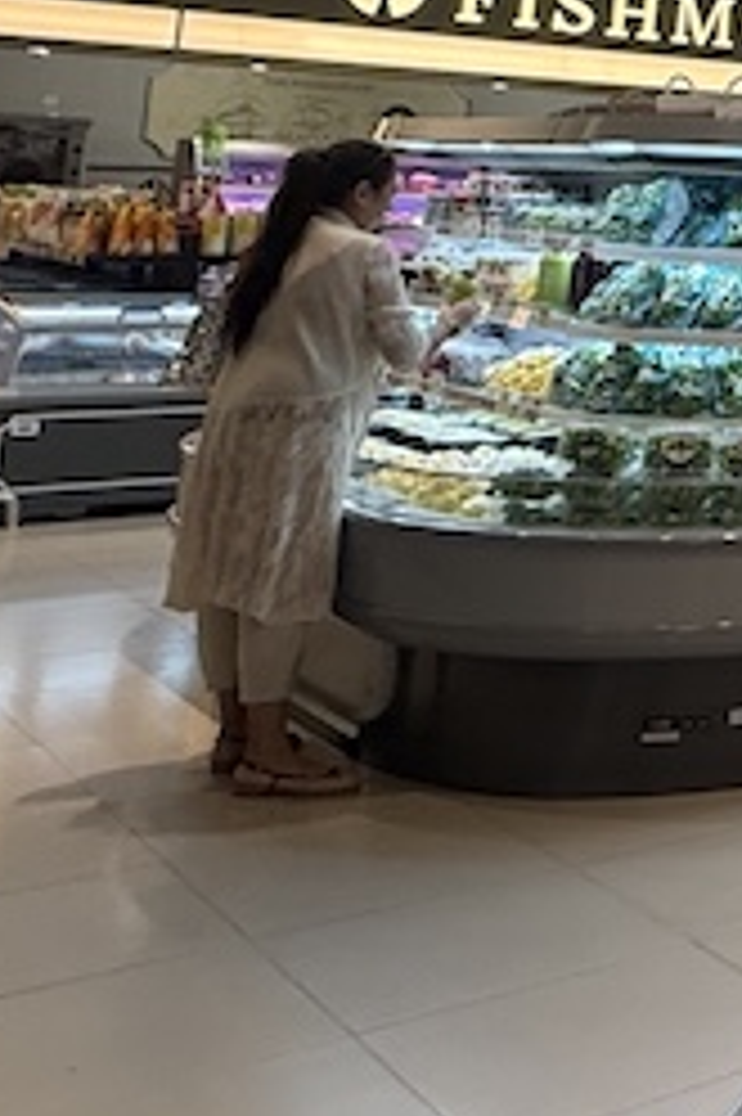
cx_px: 1578
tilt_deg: +6.5
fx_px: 1857
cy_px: 16
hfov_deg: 16.1
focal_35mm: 60
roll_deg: -2.4
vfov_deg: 31.1
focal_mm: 2.22
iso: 125
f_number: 2.2
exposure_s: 1/100
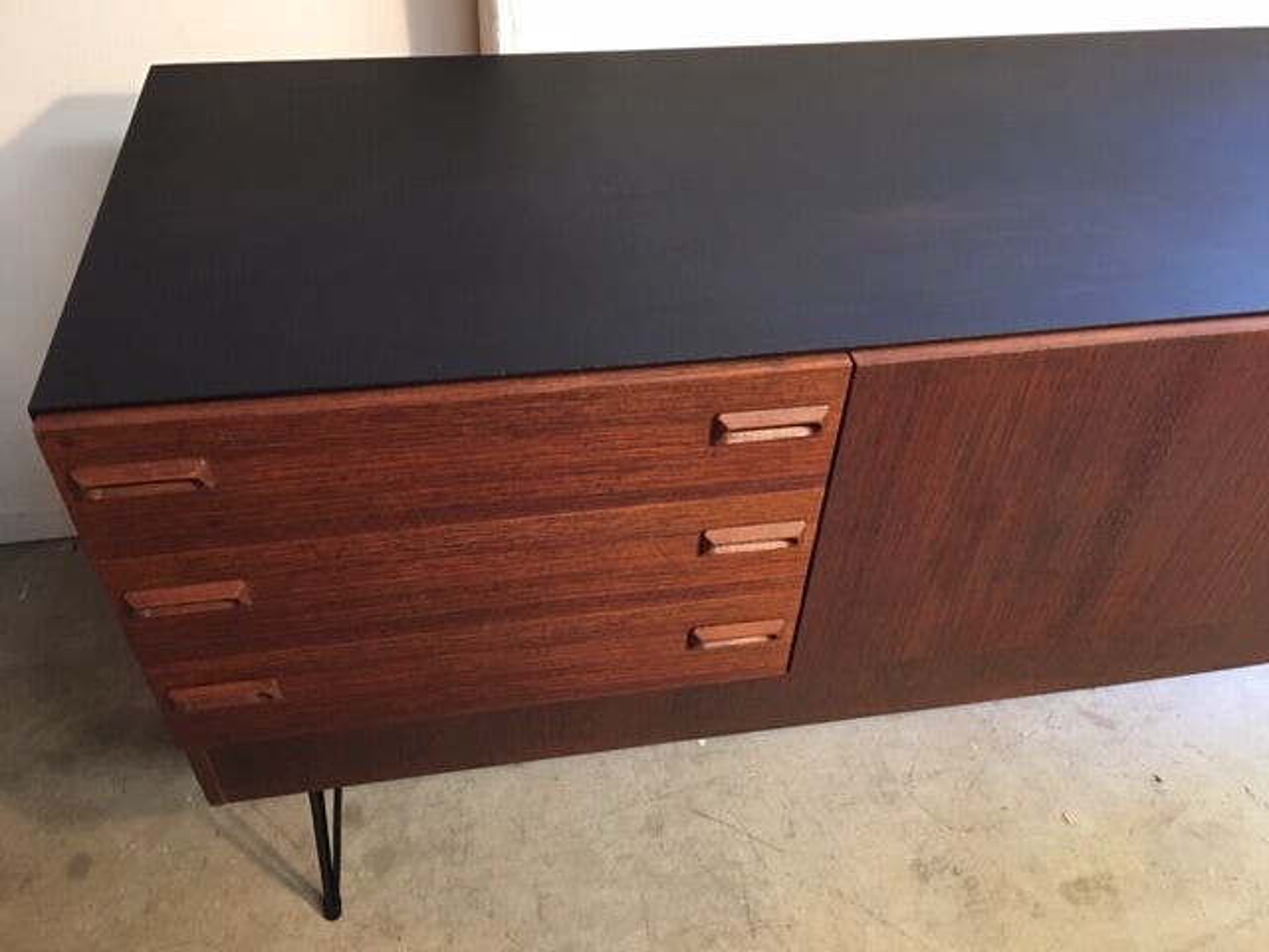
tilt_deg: -42.4
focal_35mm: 29
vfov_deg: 48.2
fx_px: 1063
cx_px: 634
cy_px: 476
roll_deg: -2.6
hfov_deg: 61.7
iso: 100
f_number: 2.2
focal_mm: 4.15
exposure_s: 1/8
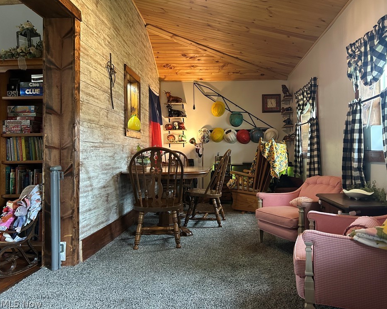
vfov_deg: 51.5
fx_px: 321
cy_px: 151
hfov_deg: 62.1
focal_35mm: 28
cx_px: 212
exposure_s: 1/60
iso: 400
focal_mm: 5.7
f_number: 1.5
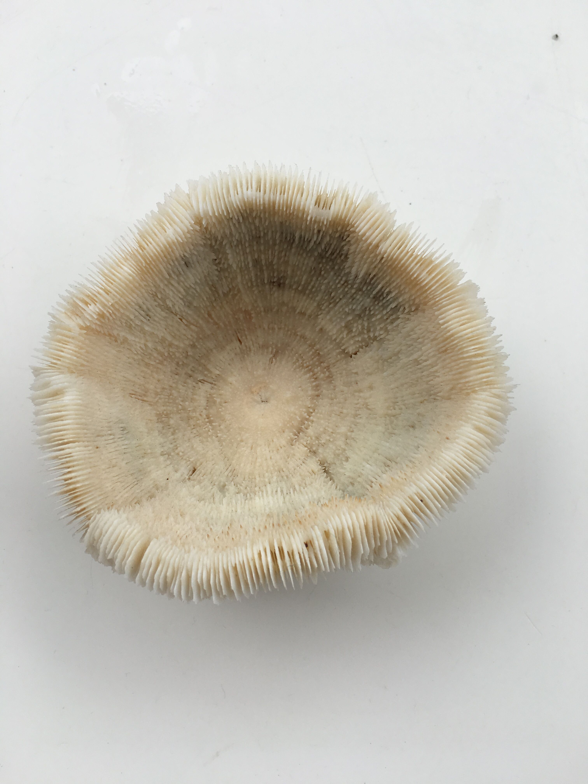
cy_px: 392
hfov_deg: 48.2
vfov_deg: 61.7
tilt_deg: -80.6
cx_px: 294
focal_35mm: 29
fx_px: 657
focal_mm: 4.15
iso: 25
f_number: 2.2
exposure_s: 1/836
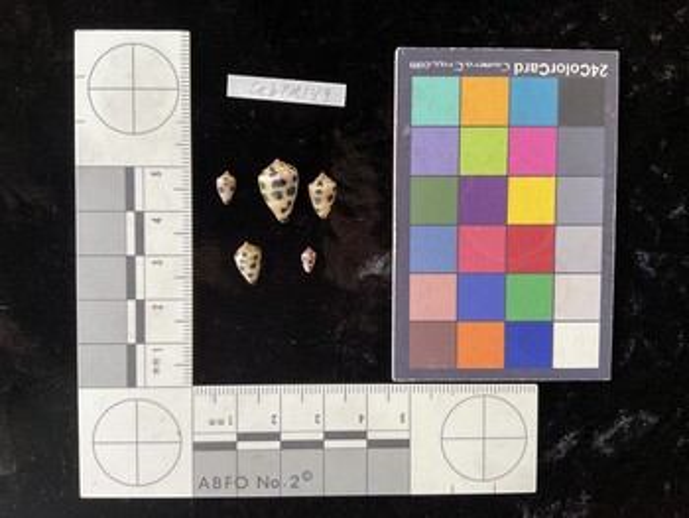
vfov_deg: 48.3
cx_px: 344
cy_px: 259
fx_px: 578
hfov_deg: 61.6
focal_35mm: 29
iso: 40
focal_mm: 3
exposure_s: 1/60
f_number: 1.8
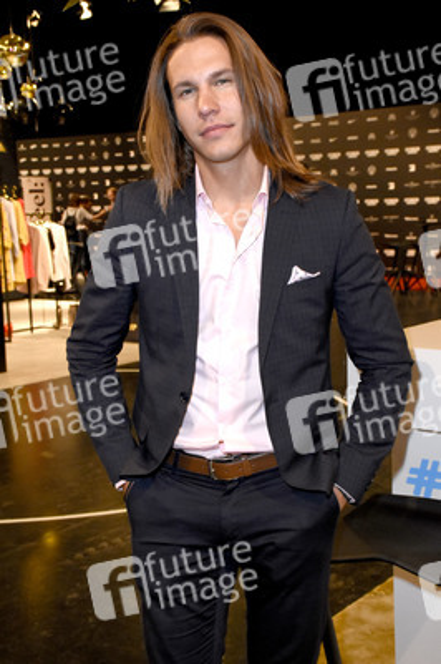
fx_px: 966
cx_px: 220
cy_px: 332
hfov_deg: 25.7
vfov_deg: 37.9
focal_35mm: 52
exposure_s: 1/100
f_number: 6.3
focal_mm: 35
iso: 3200
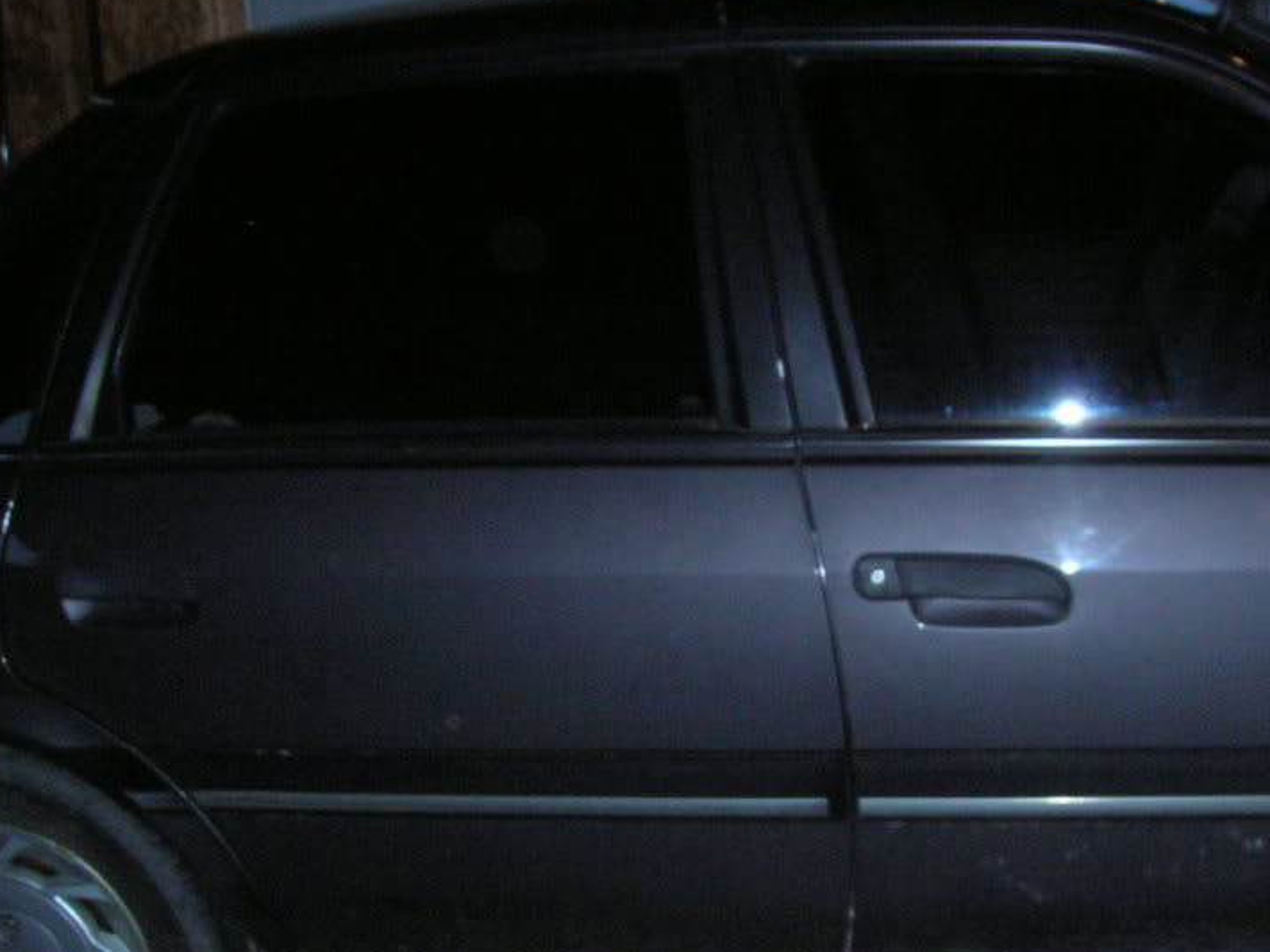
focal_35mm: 49
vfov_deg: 29.6
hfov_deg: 38.8
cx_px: 756
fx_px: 1797
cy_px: 577
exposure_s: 1/60.1
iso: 200
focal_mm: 5.7
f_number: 4.9
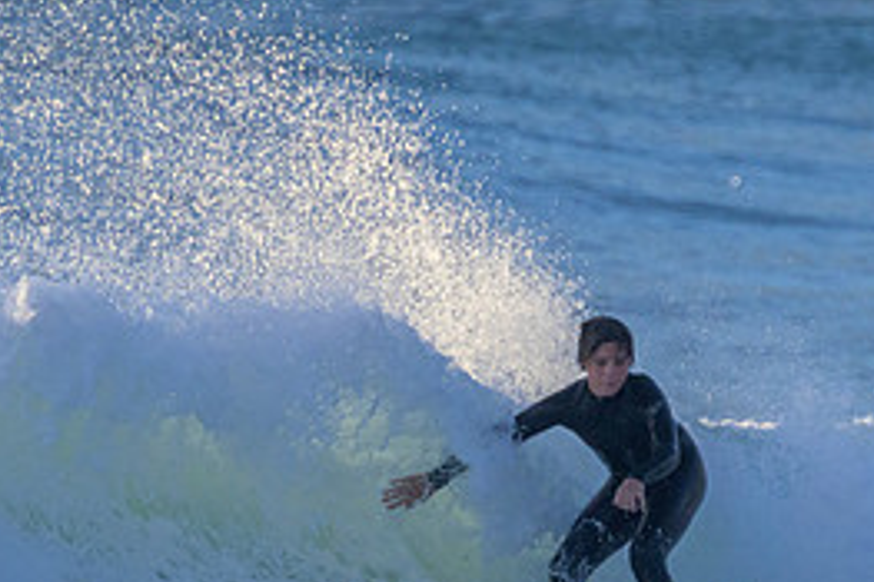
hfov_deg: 0.9
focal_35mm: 2415
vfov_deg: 0.6
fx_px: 58592
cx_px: 520
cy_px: 491
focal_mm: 800
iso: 2000
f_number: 11
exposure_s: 1/1000
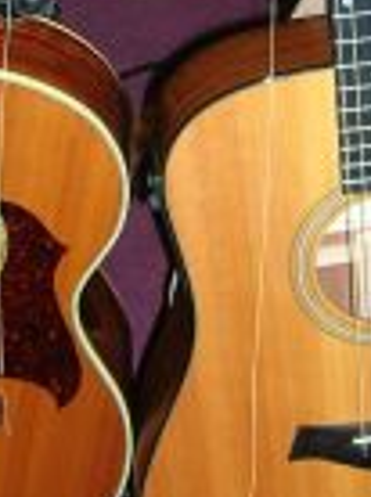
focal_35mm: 106
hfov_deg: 13.9
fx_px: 1519
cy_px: -29
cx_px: 122
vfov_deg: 18.0
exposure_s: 1/60.1
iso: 74
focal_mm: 5.7
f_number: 2.9
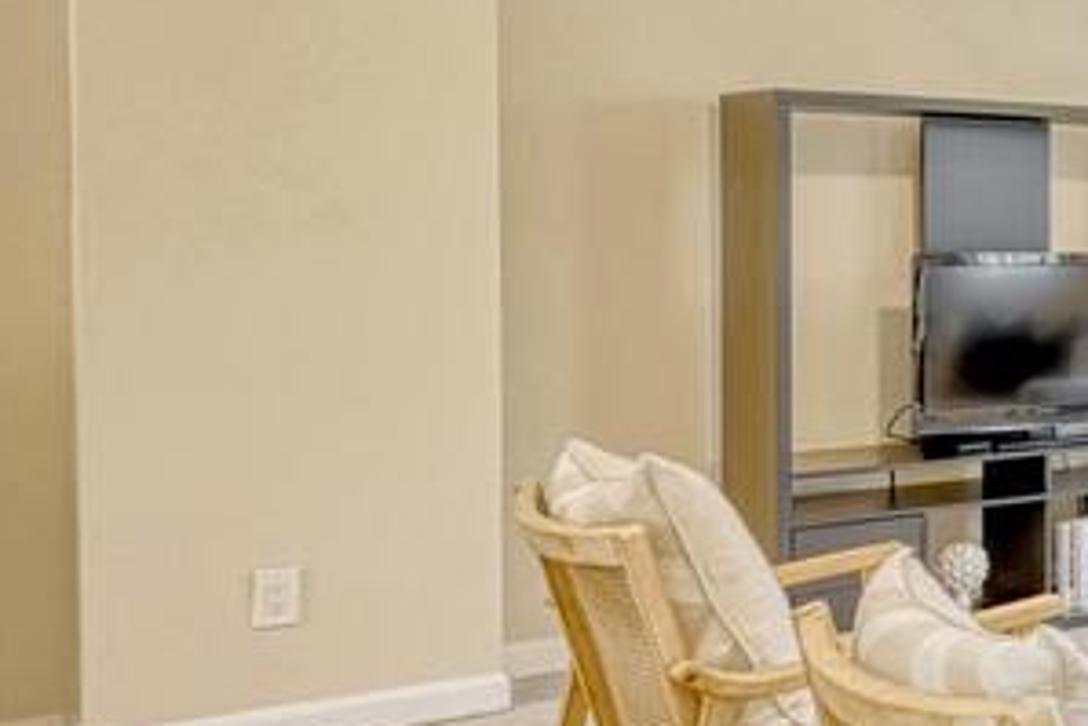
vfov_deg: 24.6
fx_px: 1663
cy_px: 268
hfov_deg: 27.6
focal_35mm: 55
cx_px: 1537
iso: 1250
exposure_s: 1/6
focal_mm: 16
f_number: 8
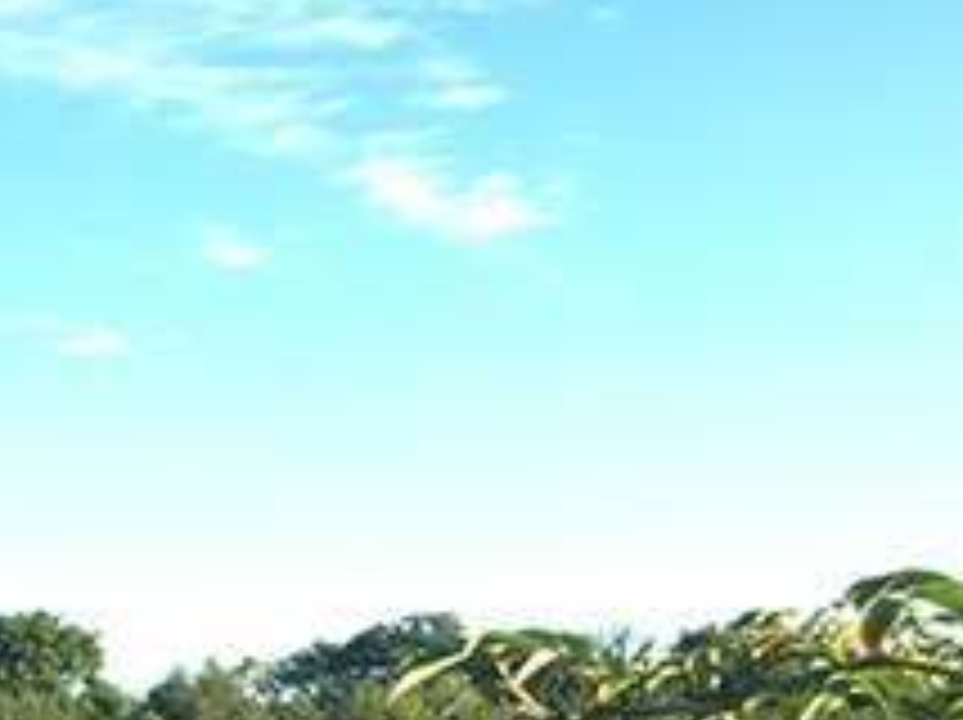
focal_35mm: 95
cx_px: -454
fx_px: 2640
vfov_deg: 15.3
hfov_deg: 18.5
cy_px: 709
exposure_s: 1/247
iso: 25
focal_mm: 4.15
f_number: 2.2
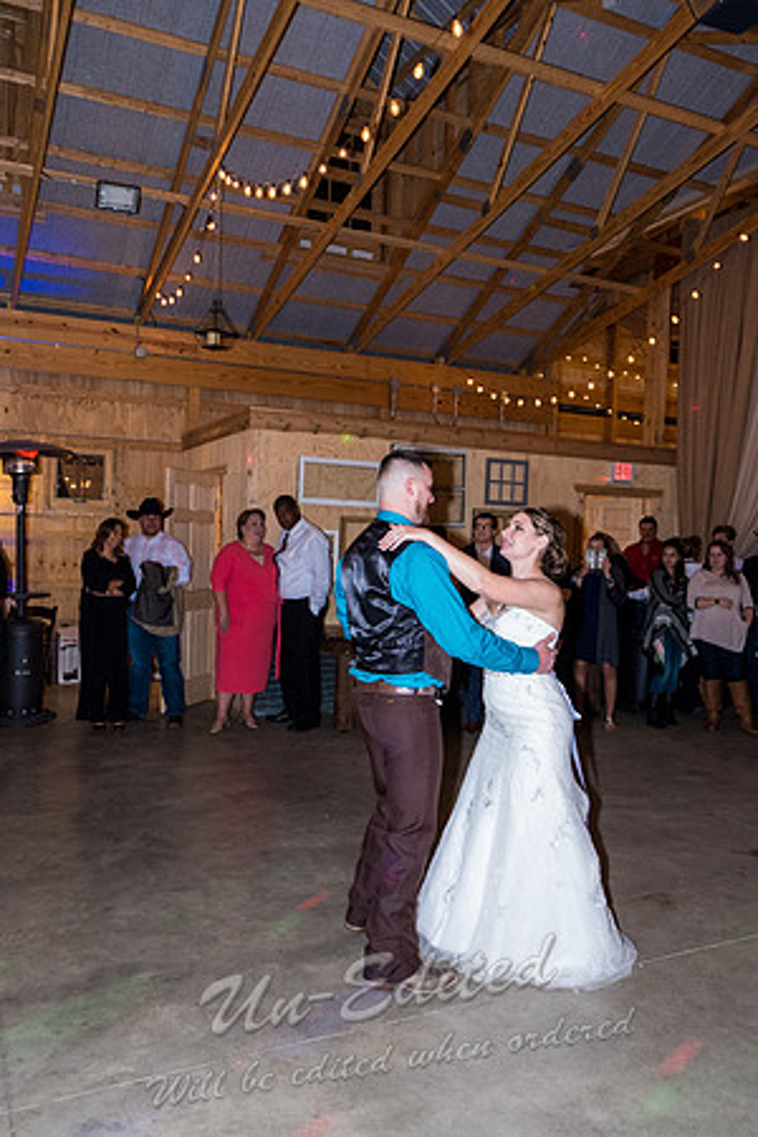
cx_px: 379
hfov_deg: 47.9
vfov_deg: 67.4
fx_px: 853
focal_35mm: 27
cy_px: 568
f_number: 2.8
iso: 1600
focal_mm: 18
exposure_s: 1/200
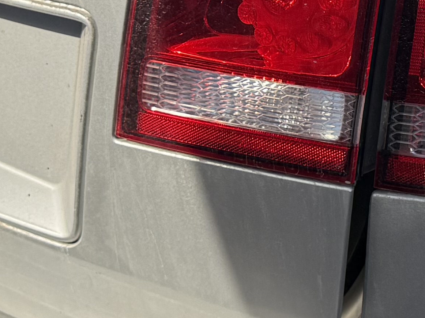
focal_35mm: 118
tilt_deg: -13.9
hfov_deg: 15.7
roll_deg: -1.8
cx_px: 584
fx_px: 1448
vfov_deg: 12.4
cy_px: -15
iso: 100
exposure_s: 1/4405
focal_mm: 6.76
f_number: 1.78
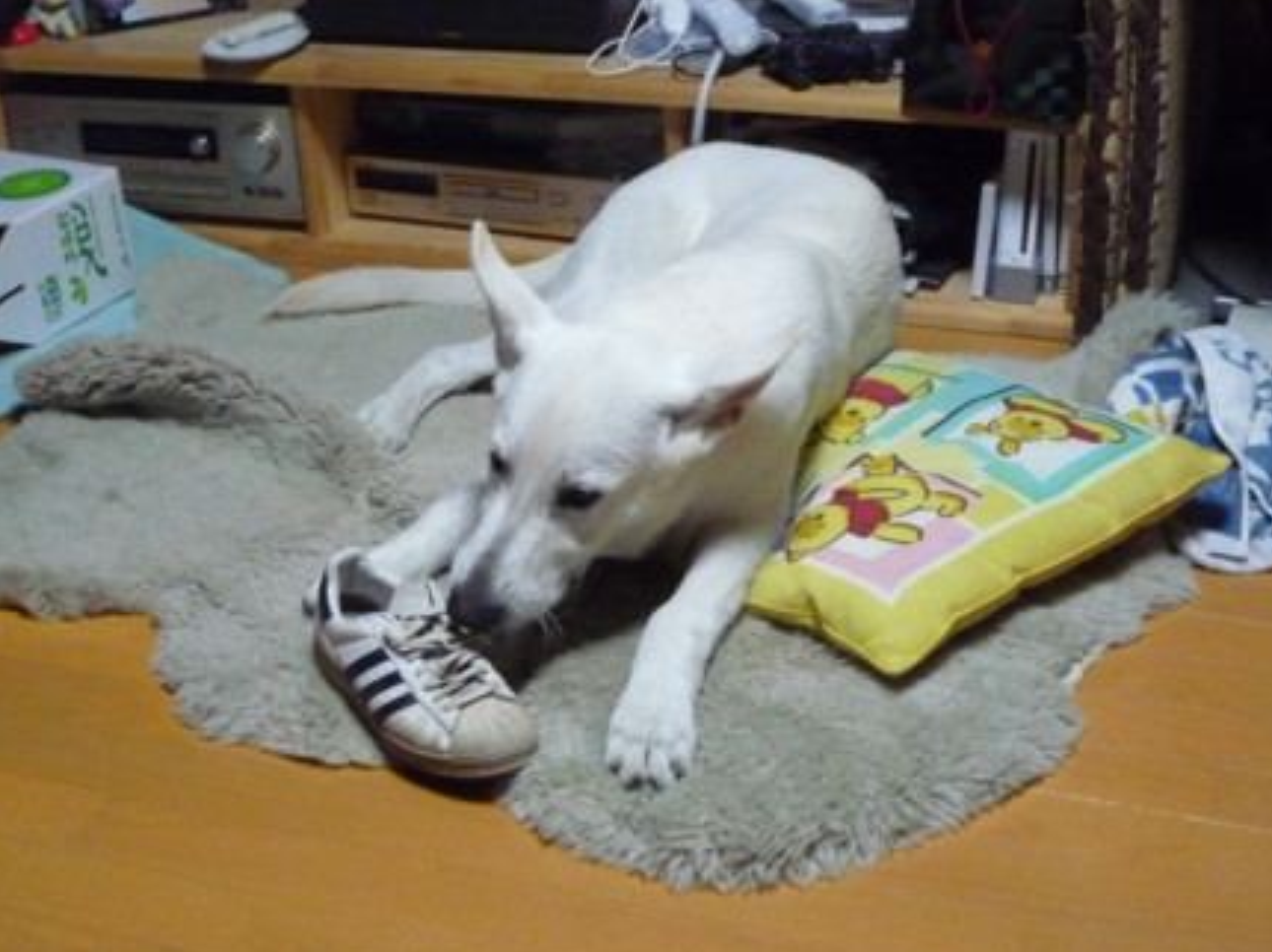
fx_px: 1579
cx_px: 645
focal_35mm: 43
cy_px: 485
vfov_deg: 33.6
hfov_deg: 43.9
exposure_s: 1/40
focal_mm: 7.3
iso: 800
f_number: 4.1
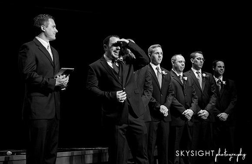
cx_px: 107
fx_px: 625
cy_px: 60
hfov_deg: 22.8
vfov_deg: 15.0
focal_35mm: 90
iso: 1250
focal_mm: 70
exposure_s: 1/125
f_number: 2.8
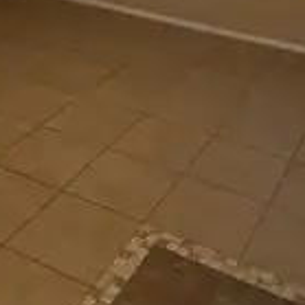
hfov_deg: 28.1
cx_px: 128
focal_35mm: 61
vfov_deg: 24.2
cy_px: -103
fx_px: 608
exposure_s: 1/120
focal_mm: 6.9
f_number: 1.68
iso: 25
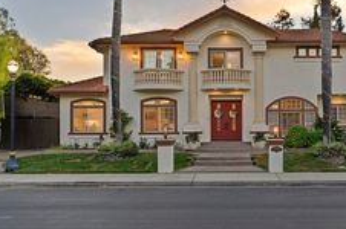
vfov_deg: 42.1
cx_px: 242
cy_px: 132
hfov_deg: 58.4
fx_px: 298
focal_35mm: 31
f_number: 9
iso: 250
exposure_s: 1/6
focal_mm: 14
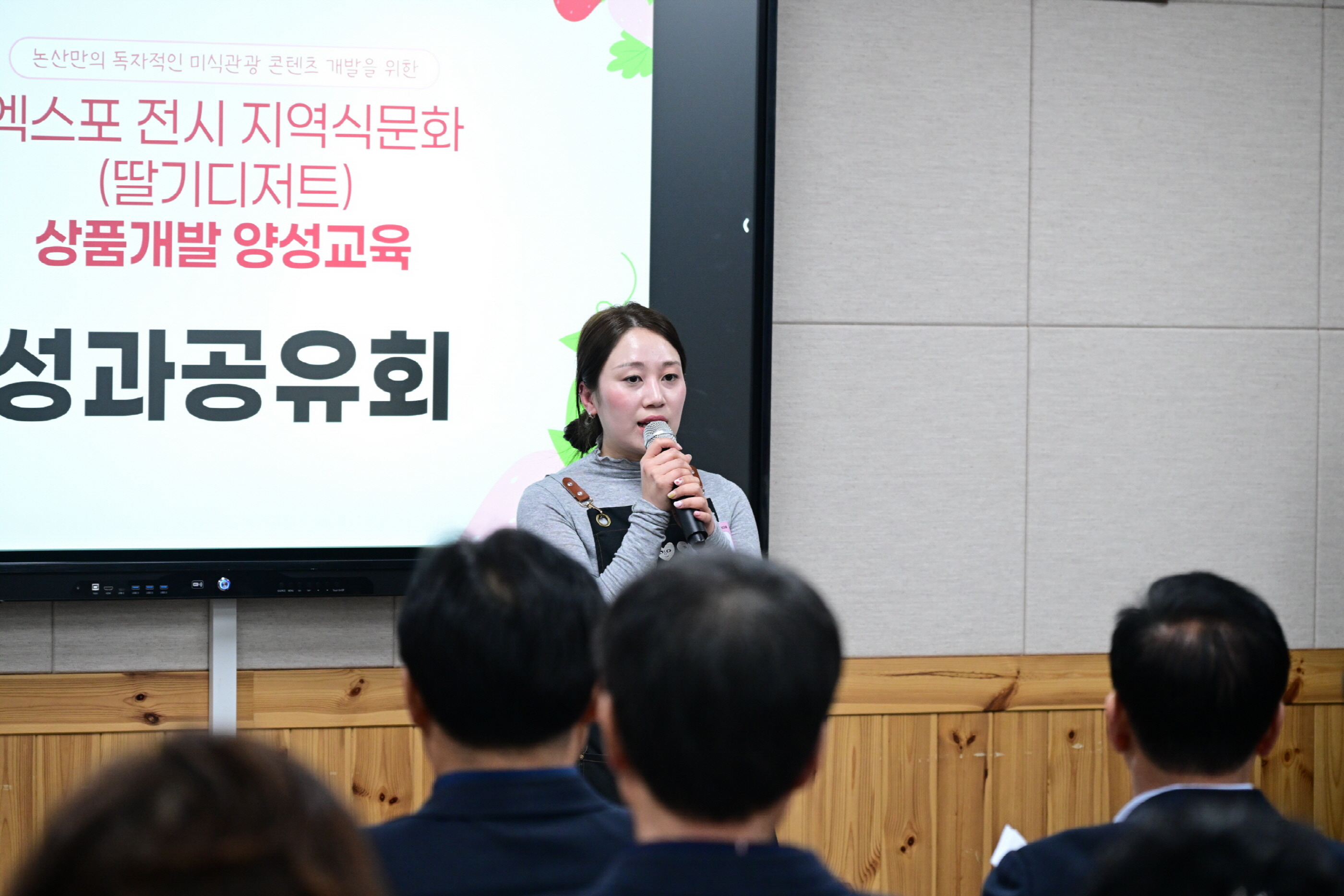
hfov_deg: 18.6
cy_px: 448
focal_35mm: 110
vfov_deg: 12.4
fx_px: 4106
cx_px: 672
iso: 2500
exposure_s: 1/200
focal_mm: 110
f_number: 4.5
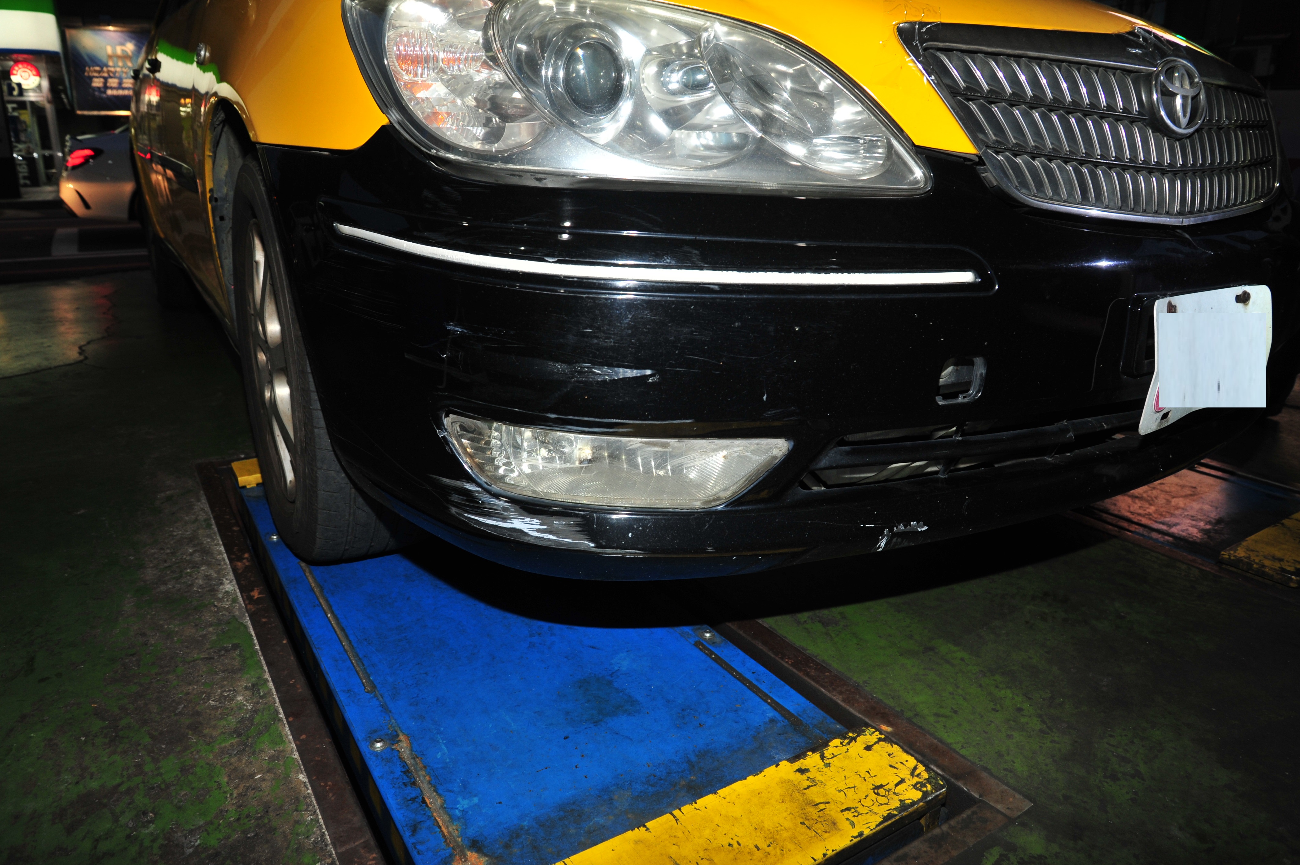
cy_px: 432
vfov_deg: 53.1
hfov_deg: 73.8
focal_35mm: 24
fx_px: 866
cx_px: 650
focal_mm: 24
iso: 800
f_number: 7.1
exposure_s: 1/60
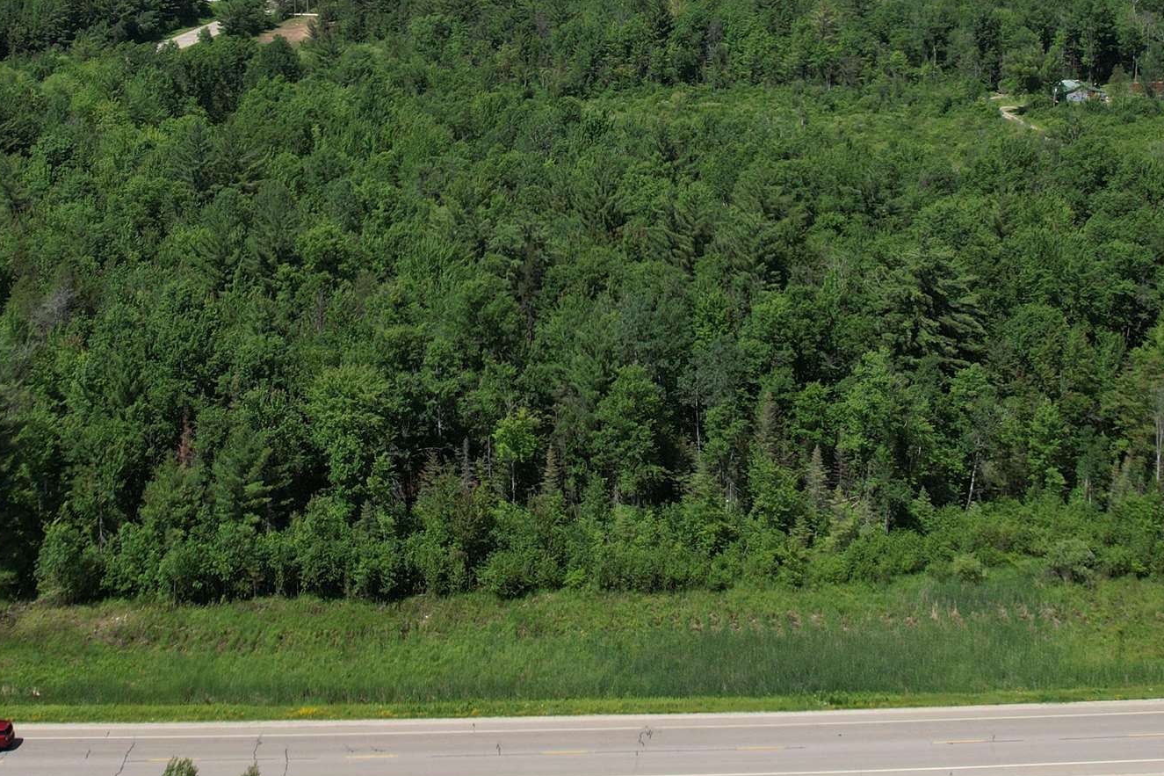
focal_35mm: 51
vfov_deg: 25.4
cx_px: 553
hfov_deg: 38.9
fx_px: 1649
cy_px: 40
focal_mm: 8.38
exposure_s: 1/2500
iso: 100
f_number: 2.8
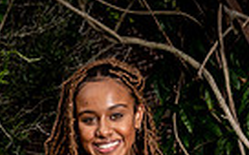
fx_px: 801
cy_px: 407
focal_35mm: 118
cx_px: 84
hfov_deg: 17.6
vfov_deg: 9.5
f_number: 5.6
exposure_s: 1/250
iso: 320
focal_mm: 35
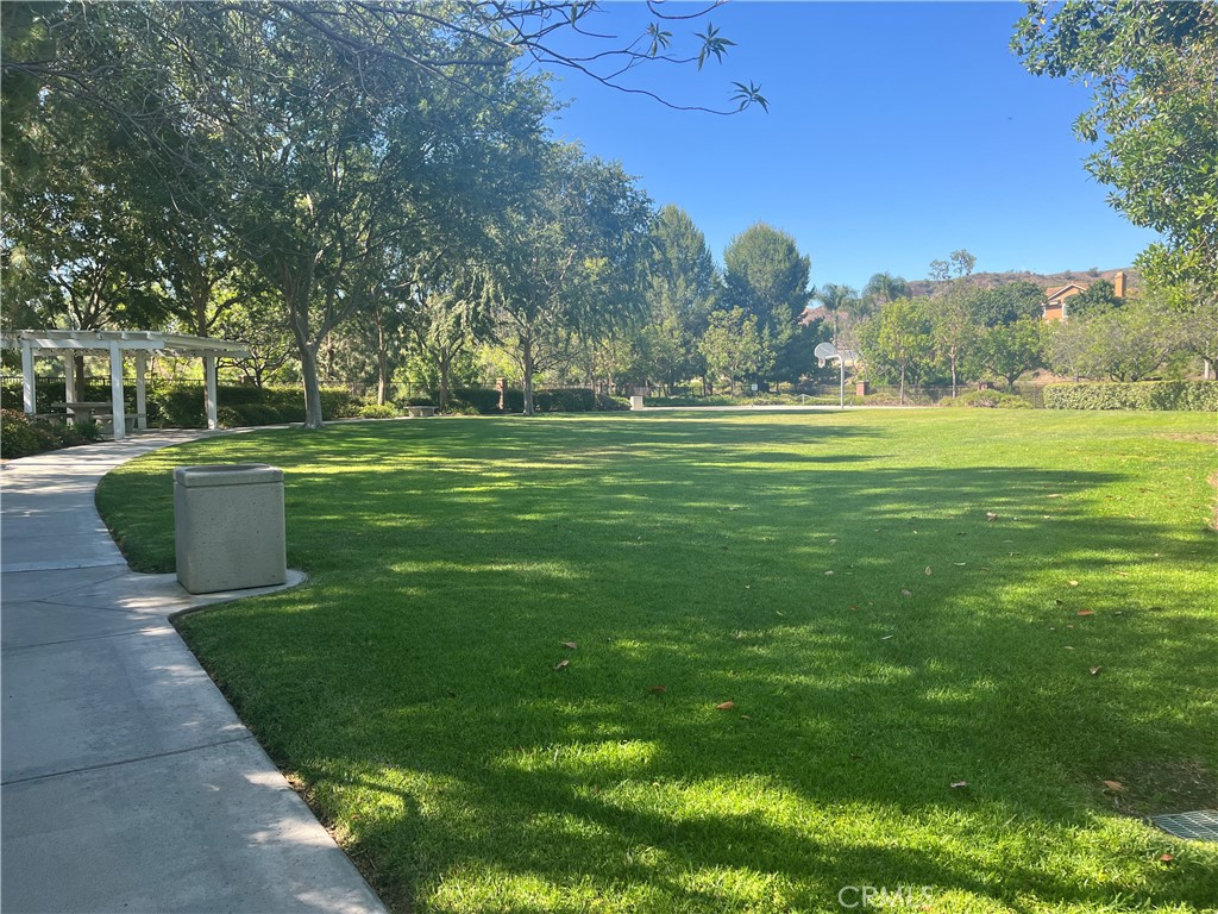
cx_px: 609
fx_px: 915
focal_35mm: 26
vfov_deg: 53.1
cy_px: 457
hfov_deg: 67.3
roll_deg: +0.4
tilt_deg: -3.4
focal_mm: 5.1
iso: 50
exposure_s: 1/804
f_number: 1.6
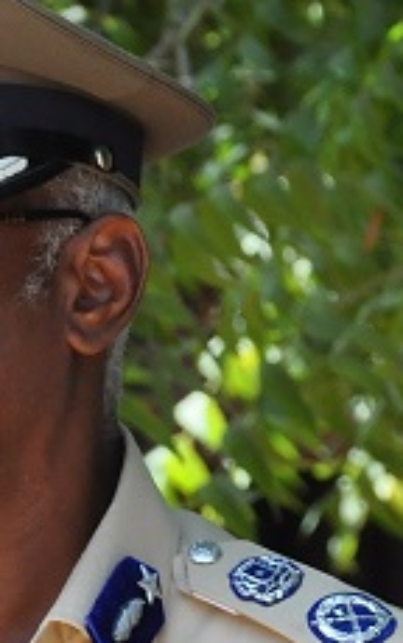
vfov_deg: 2.8
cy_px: 581
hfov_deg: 1.8
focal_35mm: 747
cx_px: 515
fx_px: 13117
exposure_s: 1/800
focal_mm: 105
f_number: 7.1
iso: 800
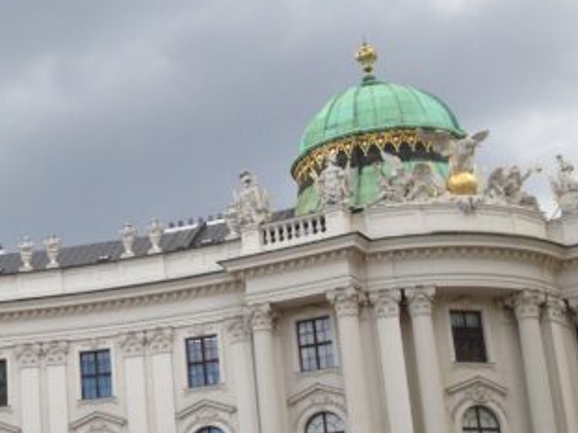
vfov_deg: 17.3
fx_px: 1419
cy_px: 297
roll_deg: +0.9
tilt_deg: +15.9
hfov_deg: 21.5
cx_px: -102
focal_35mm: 85
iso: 50
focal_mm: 4.12
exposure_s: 1/536
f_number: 2.4
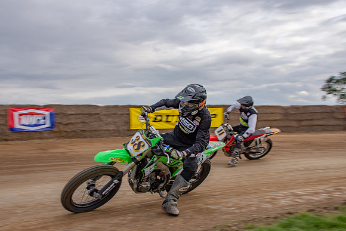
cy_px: 119
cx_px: 160
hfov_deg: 45.4
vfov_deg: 31.2
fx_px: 413
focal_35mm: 43
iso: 320
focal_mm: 26
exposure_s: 1/200
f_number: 10
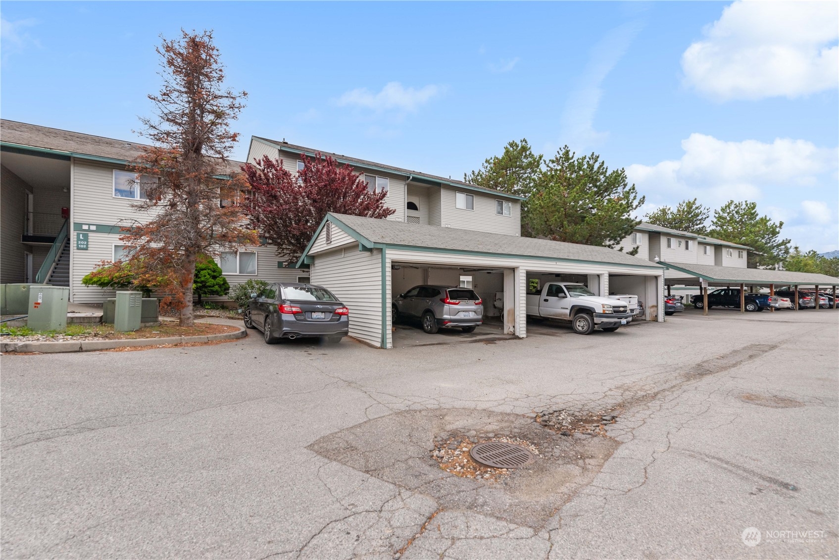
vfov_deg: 77.4
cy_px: 280
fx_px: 350
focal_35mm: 15
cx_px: 420
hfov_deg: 100.4
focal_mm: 15
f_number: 7.1
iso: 100
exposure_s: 1/1250
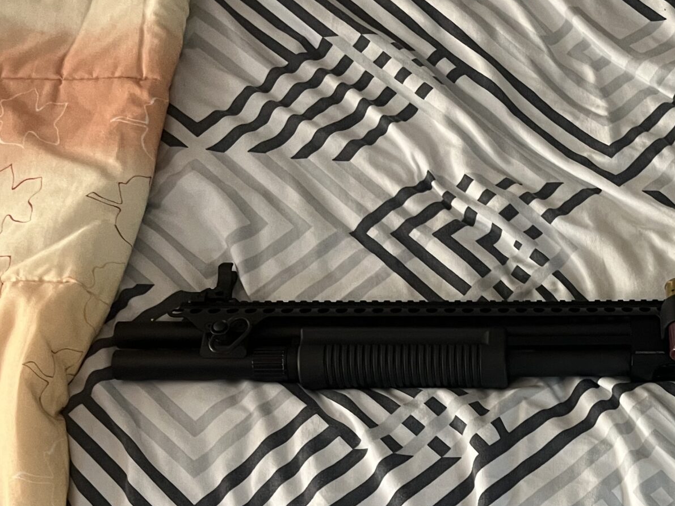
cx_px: 608
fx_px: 1092
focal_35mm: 56
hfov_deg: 32.6
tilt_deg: -66.9
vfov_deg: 25.6
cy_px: 414
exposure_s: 1/46
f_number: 1.6
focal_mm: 5.1
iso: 320
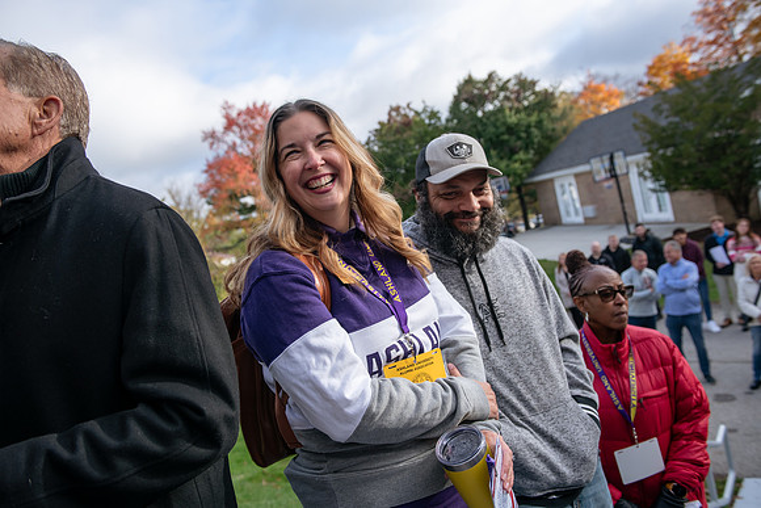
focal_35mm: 31
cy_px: 254
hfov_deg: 60.3
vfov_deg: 42.3
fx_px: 655
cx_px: 380
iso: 100
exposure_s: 1/500
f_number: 4
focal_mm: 31
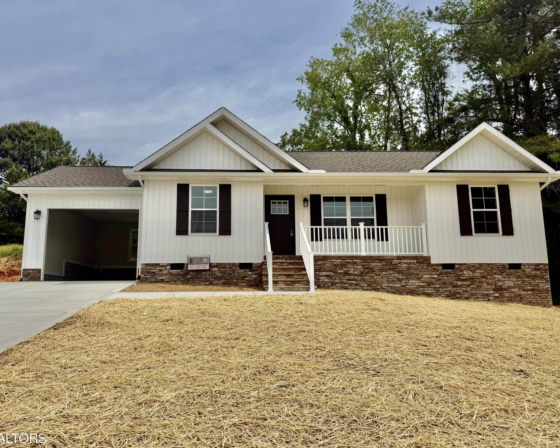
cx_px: 259
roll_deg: +0.9
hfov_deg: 65.9
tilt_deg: +9.5
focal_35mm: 26
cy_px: 227
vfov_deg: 54.9
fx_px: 431
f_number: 1.78
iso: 80
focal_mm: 6.76
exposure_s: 1/9091
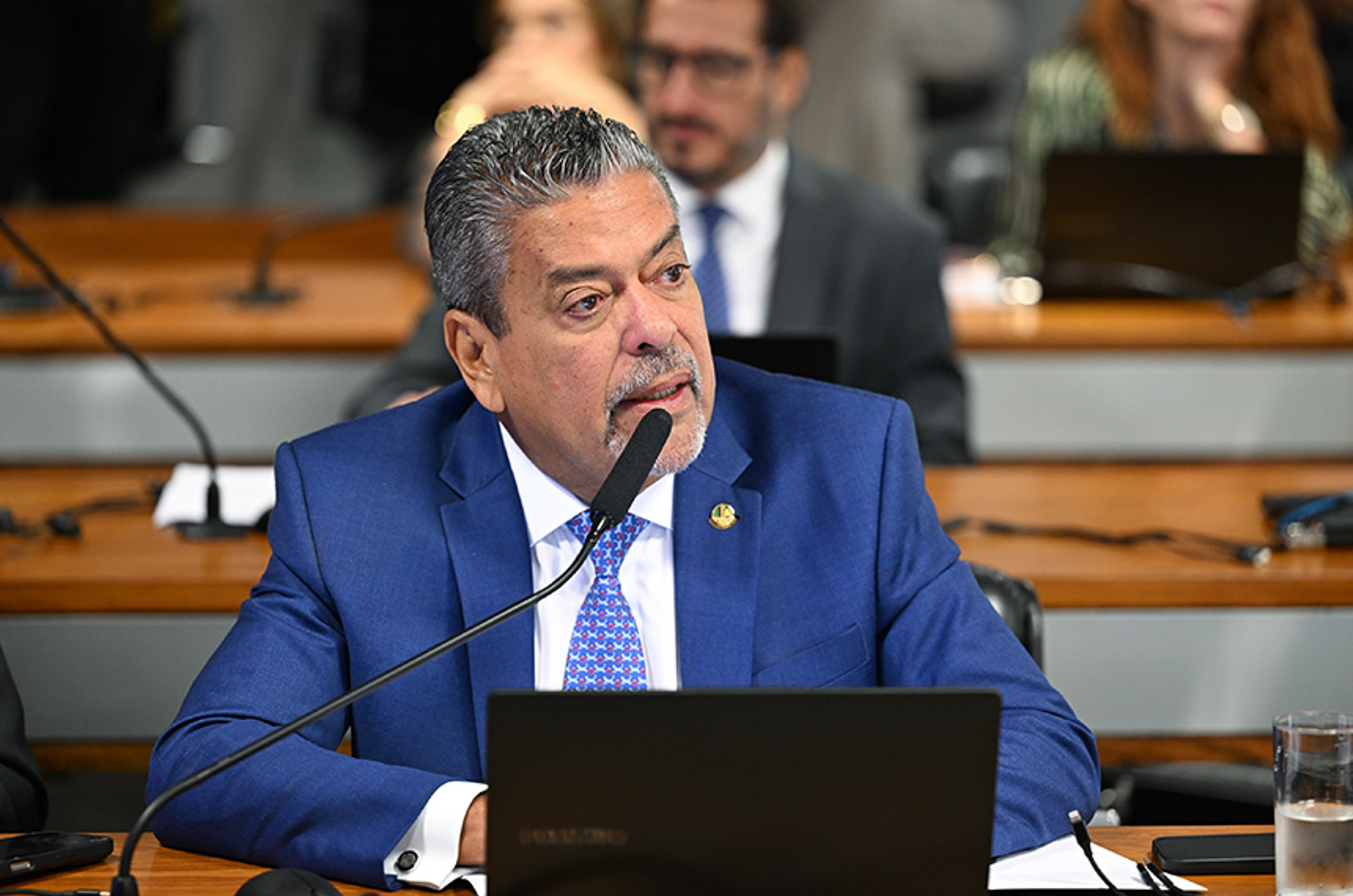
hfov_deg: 15.2
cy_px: 448
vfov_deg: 10.1
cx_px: 676
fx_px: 5064
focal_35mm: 135
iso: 1600
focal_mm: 135
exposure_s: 1/100
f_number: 2.8
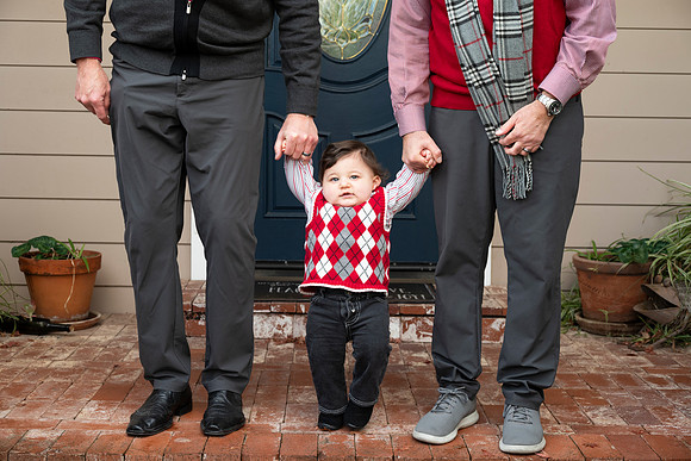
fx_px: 1037
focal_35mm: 54
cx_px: 346
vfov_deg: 25.1
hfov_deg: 36.9
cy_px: 230
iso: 400
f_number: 5.6
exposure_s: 1/100
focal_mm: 54
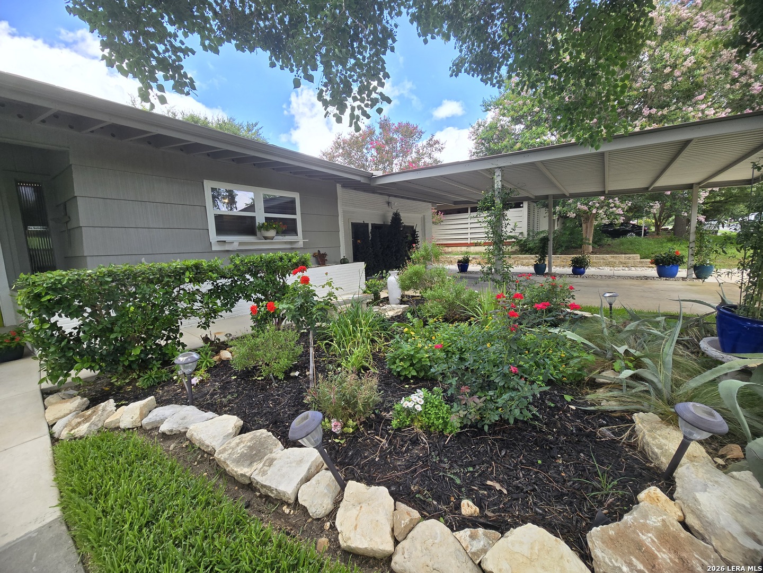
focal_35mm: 13
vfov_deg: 89.9
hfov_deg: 106.2
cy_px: 286
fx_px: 287
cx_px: 382
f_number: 2.2
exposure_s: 1/298
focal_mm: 2.2
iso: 50
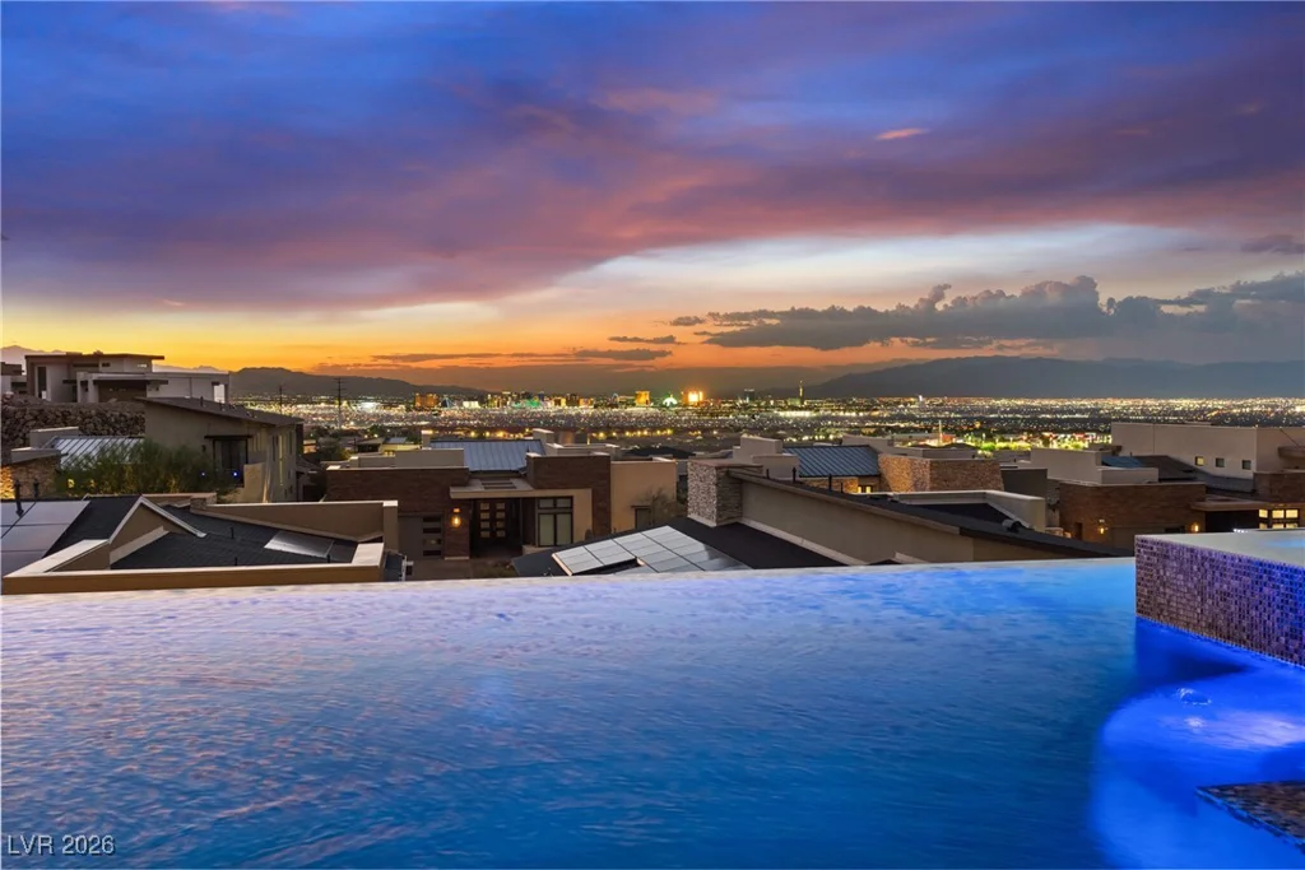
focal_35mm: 35
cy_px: 435
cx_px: 652
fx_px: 1269
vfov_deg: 37.9
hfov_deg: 54.4
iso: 800
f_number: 8
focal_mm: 35
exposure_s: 2.5
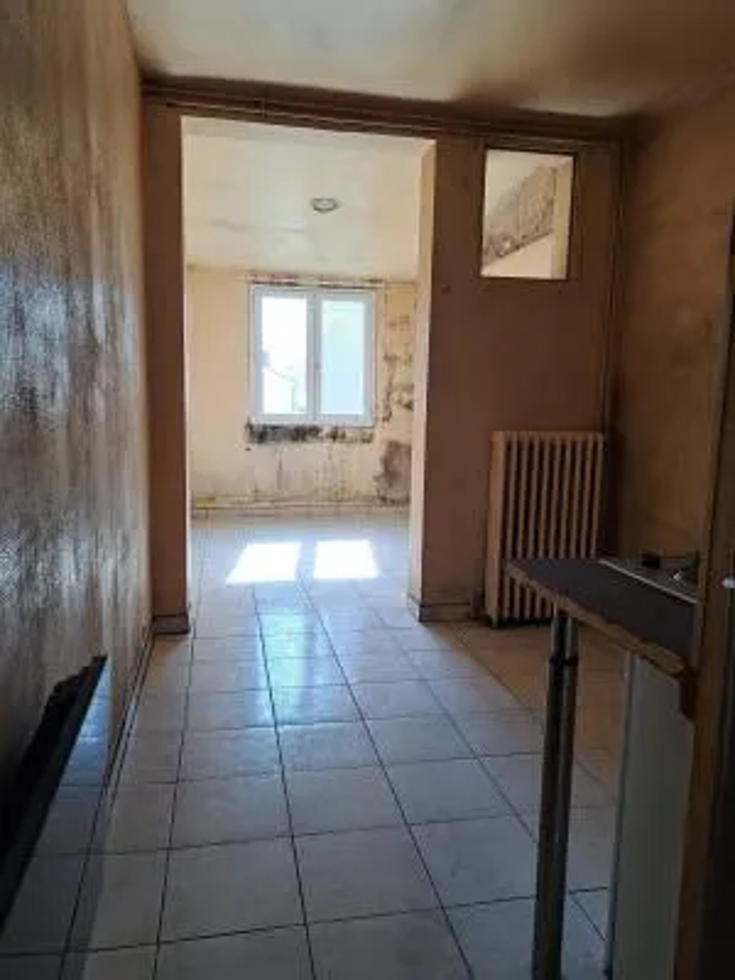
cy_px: 490
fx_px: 679
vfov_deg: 71.6
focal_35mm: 24
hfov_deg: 56.8
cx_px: 368
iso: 50
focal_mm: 5.23
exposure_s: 1/50
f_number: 1.8
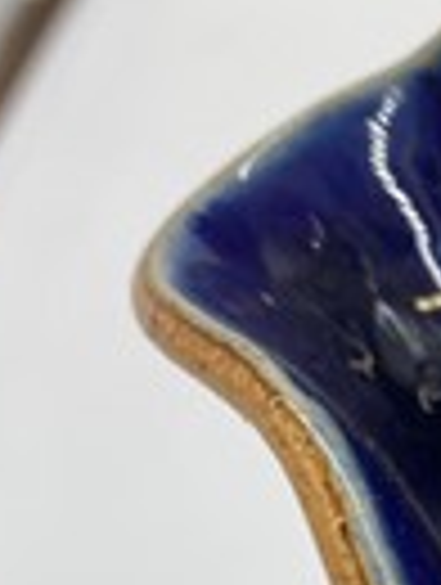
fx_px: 1354
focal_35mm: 80
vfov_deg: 24.3
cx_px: 608
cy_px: 392
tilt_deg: -46.9
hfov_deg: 17.1
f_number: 1.8
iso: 32
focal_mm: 4.25
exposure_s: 1/240
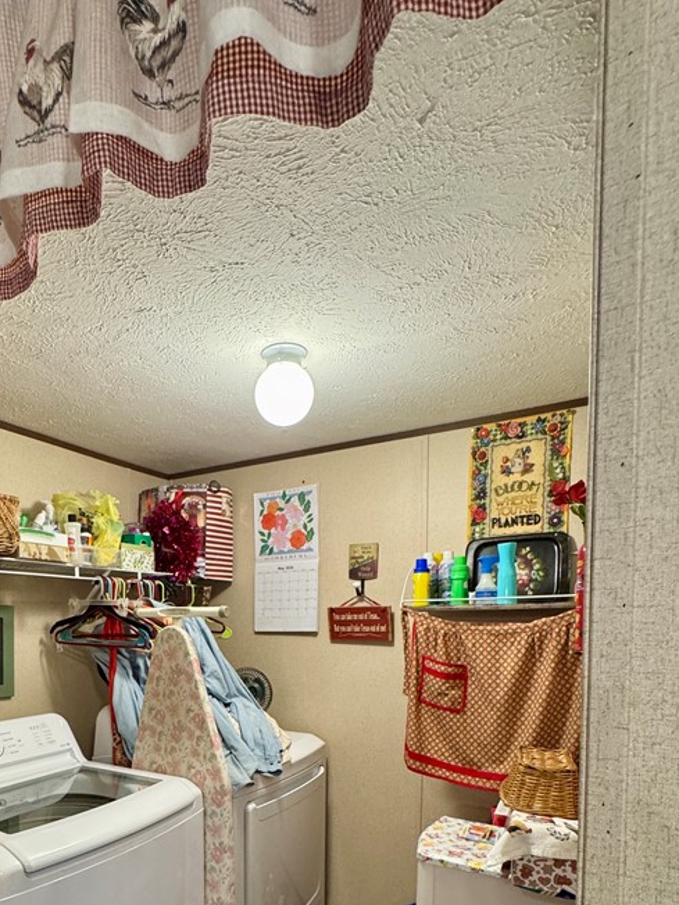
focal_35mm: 22
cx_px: 232
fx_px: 575
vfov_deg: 72.0
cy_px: 659
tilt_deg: -3.5
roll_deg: +0.1
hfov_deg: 59.8
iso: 320
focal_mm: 2.22
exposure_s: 1/60
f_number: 2.2
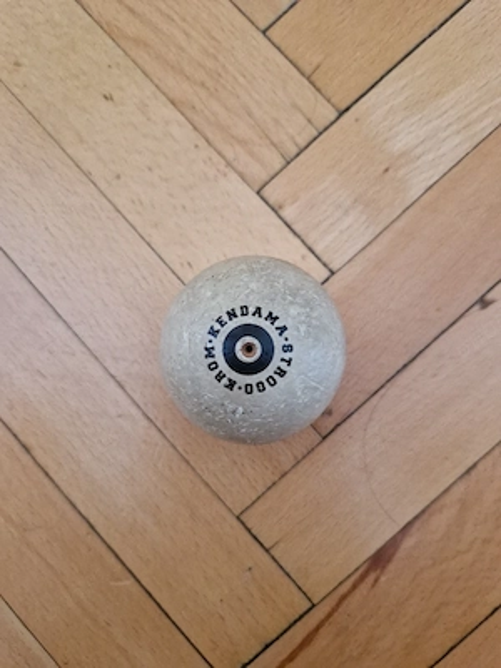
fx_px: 444
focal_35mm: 23
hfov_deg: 58.9
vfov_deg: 73.9
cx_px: 250
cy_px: 334
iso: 800
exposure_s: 1/50
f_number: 1.8
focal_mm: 5.4
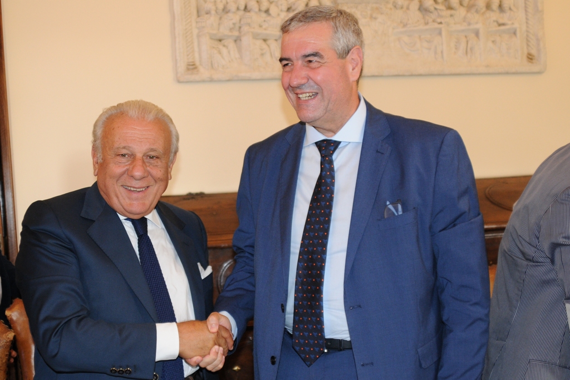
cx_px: 285
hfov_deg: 53.1
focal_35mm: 36
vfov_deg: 36.9
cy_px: 190
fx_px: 570
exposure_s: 1/100
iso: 640
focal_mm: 24
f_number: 2.8
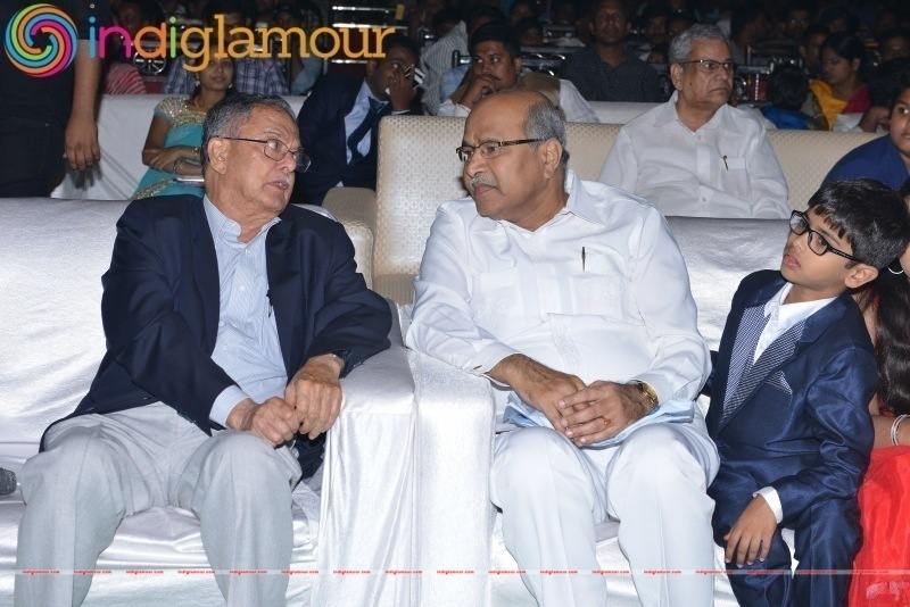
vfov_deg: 20.6
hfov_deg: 30.5
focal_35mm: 66
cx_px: 455
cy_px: 304
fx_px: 1669
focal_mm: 66
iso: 320
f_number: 9
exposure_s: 1/160
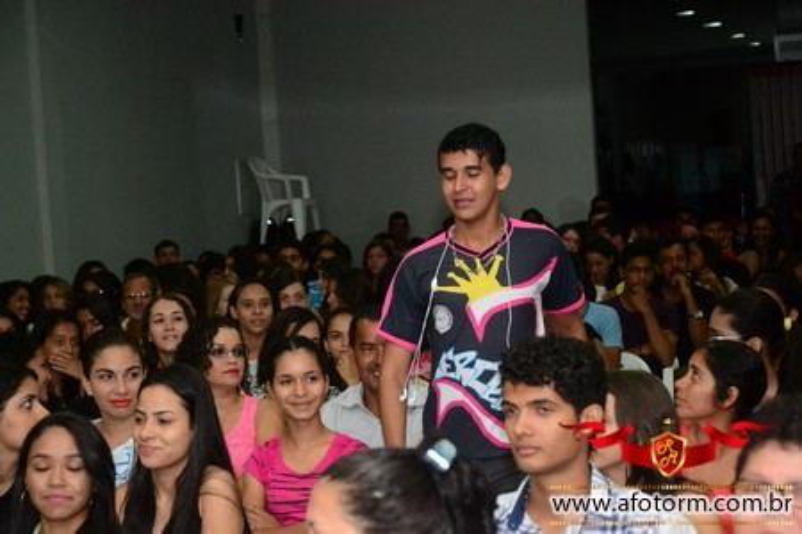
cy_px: 267
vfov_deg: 13.8
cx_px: 401
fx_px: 2205
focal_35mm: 99
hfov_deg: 20.6
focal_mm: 66
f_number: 5.6
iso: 3200
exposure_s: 1/125
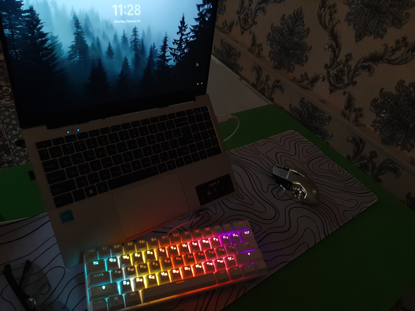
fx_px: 311
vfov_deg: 53.0
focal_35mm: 26
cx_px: 208
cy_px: 156
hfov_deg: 67.3
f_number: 1.7
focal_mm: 3.93
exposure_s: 1/50
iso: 160
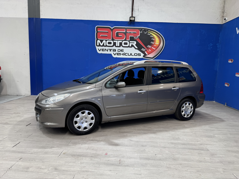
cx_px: 120
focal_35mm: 24
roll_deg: -1.2
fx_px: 166
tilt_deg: -6.0
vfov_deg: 56.8
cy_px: 90
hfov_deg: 71.6
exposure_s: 1/100
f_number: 1.78
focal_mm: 6.76
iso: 80
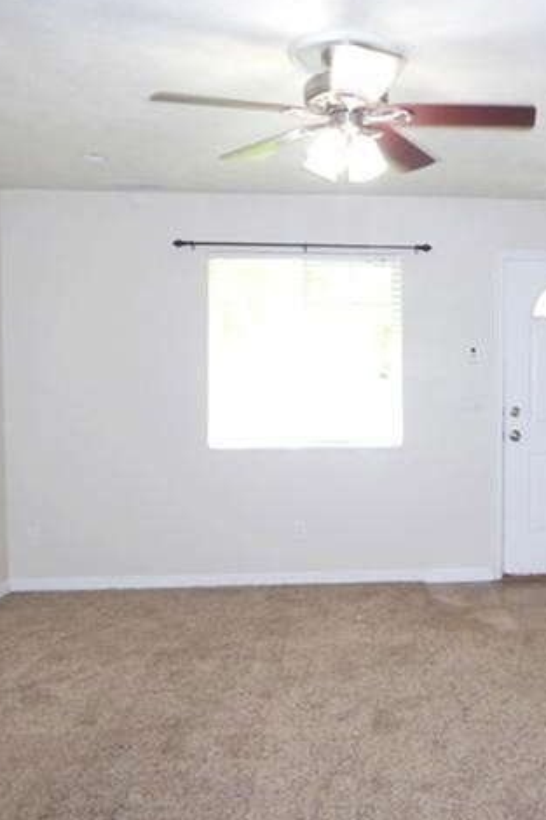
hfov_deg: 37.8
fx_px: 774
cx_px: 419
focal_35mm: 34
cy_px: 408
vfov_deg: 55.8
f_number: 3.3
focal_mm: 4.3
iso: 250
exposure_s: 1/60
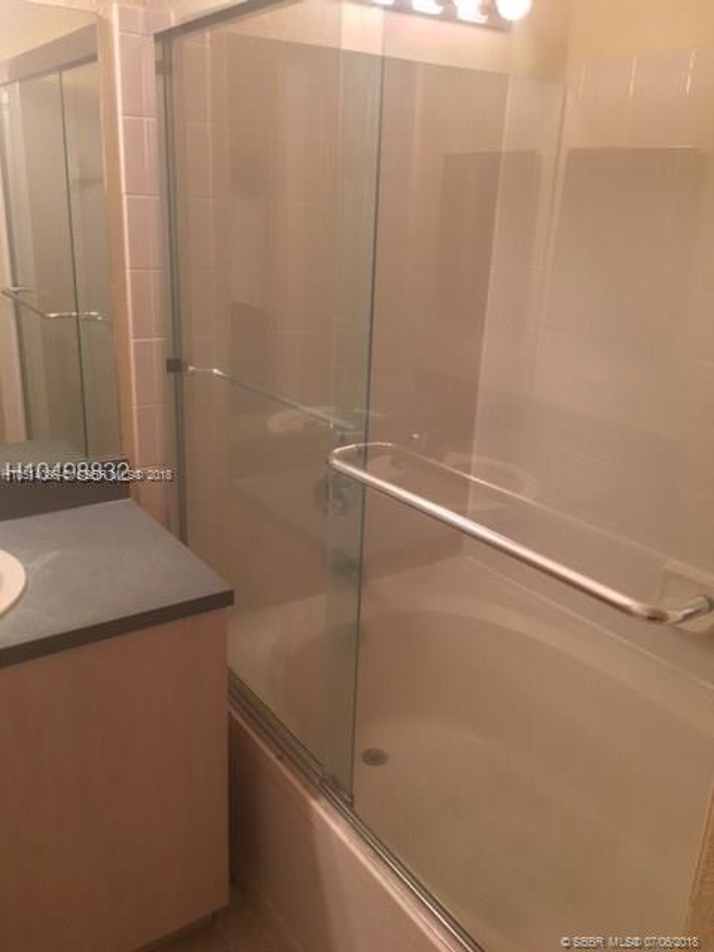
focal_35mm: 29
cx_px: 357
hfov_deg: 48.2
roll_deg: -2.3
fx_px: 798
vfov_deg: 61.7
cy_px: 476
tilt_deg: -17.6
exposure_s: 1/30
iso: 100
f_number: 2.2
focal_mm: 4.15
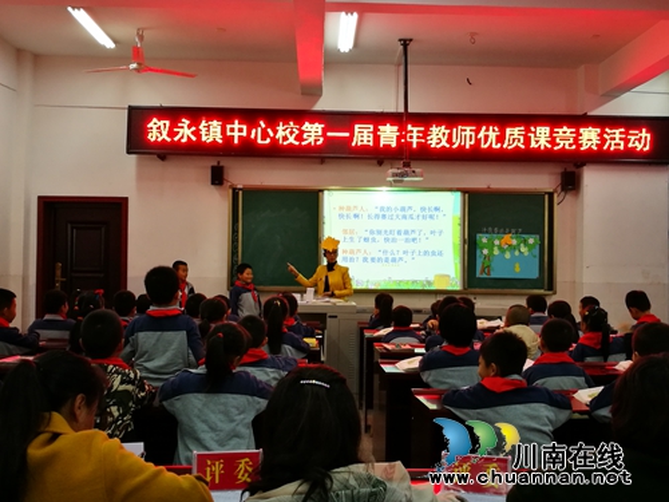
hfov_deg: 49.0
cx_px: 334
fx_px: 734
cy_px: 251
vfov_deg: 37.7
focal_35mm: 38
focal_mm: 4.5
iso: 200
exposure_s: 1/33.3
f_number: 2.2
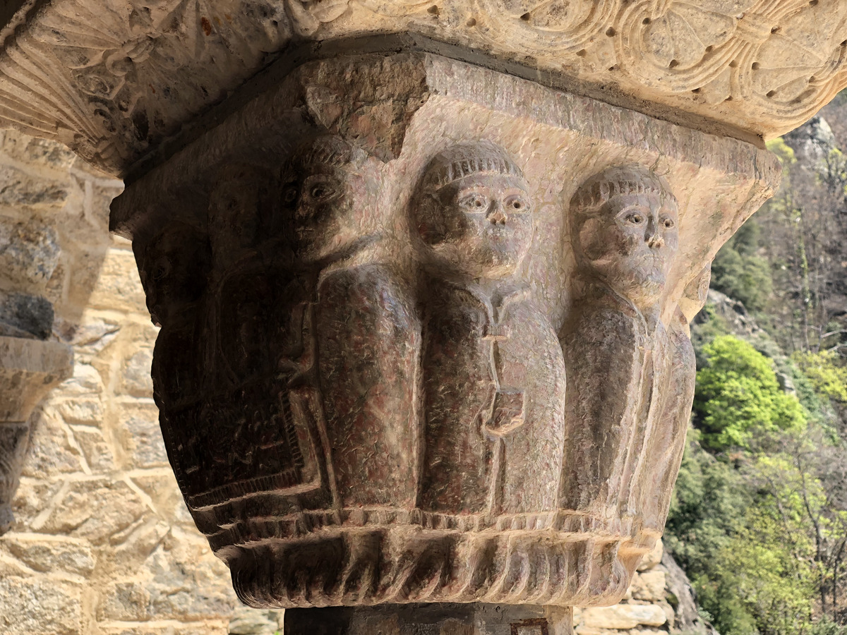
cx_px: 424
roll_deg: +1.4
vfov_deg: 28.0
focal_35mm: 52
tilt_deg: +13.5
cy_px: 318
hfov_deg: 36.8
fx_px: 1272
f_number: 2.4
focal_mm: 6
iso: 16
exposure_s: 1/258
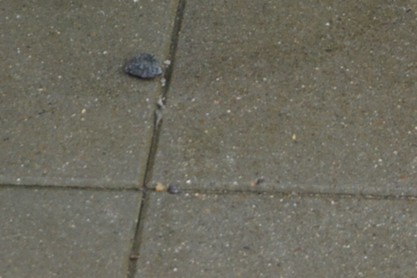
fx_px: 2479
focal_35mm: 214
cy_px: -611
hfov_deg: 9.5
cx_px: 529
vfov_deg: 5.9
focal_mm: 22
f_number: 4.5
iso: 400
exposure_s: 1/80
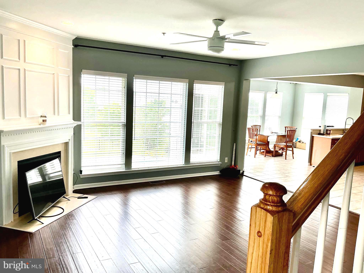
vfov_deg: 49.7
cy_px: 136
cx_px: 182
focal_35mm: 28
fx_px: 294
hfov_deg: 63.4
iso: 16
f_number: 1.8
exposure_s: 1/122
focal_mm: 3
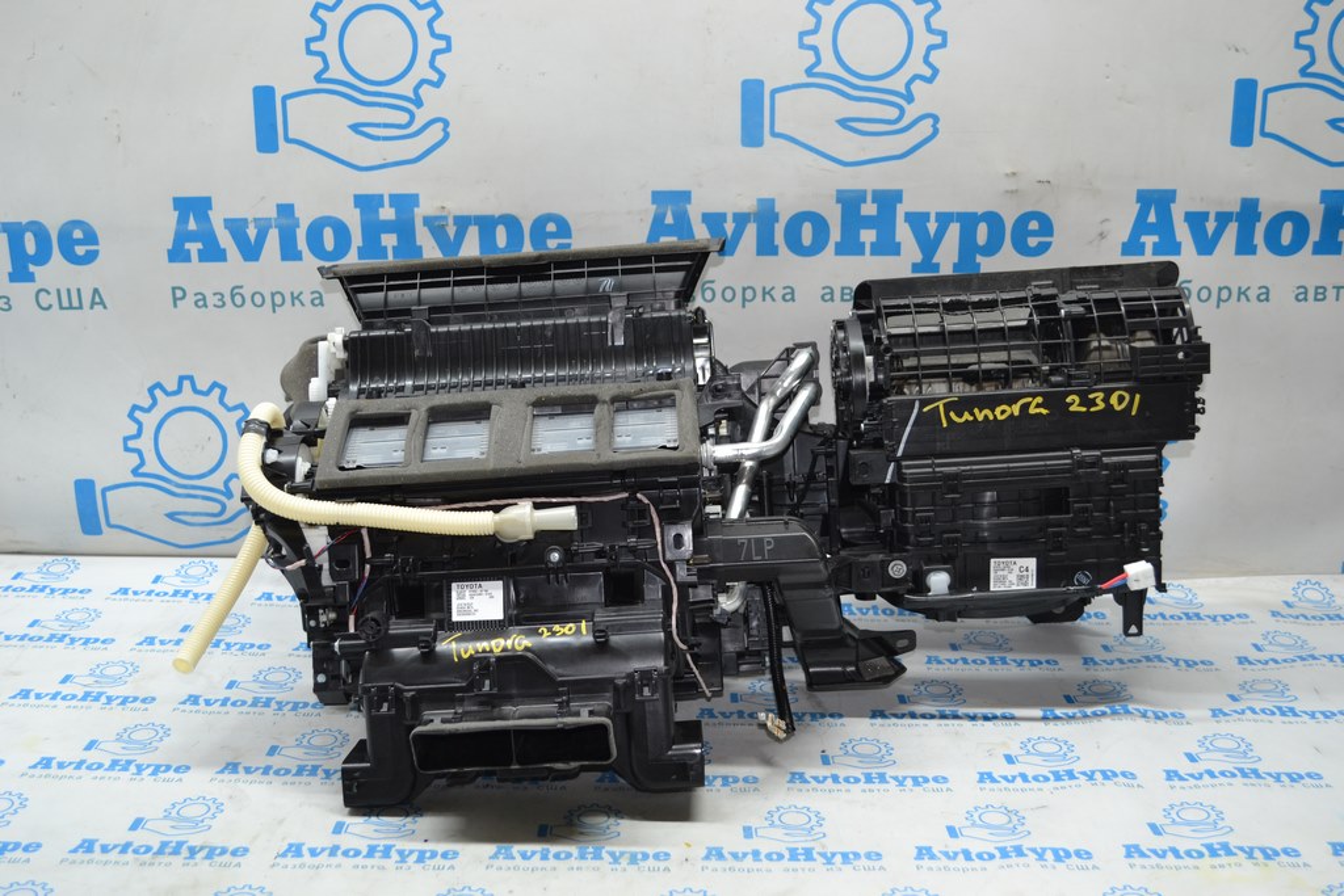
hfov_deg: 49.5
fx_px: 1456
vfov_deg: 34.2
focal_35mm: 39
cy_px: 448
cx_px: 672
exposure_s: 1/80
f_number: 4.2
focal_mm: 26
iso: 400
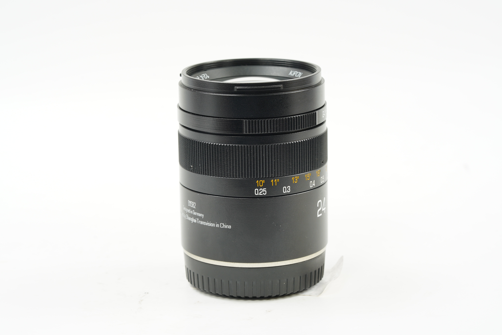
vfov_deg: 15.2
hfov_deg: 22.6
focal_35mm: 90
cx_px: 251
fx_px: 1255
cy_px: 168
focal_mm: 90
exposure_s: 1/1.6
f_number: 11
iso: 200
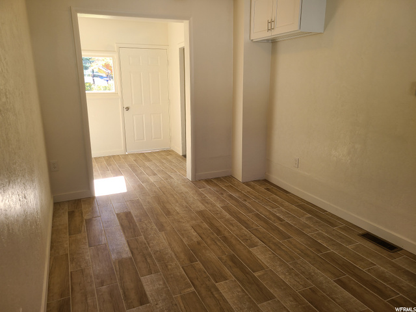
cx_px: 208
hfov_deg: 67.3
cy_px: 156
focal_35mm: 26
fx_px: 312
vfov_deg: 53.1
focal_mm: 5.4
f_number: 1.8
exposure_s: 1/165
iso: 40
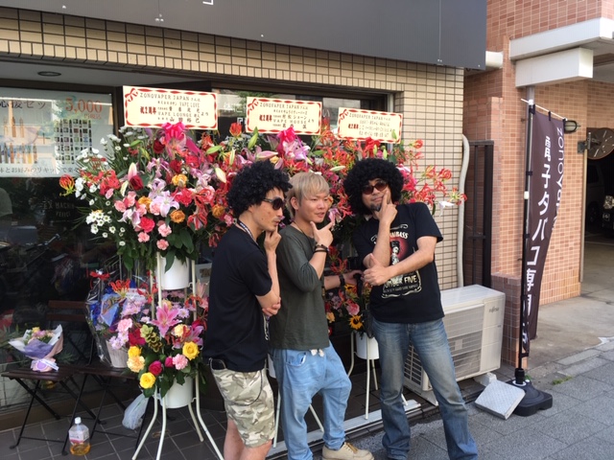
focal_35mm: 29
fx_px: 514
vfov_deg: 48.2
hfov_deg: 61.7
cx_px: 307
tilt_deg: -6.1
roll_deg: +0.7
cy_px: 230
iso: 25
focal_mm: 4.15
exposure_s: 1/120
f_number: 2.2
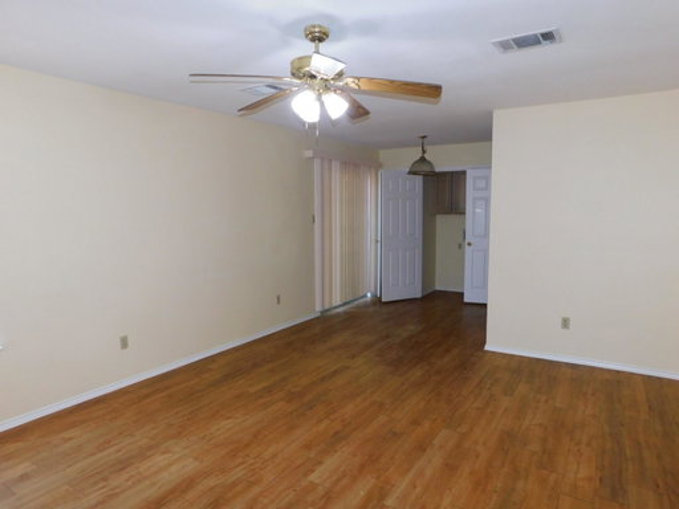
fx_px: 451
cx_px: 340
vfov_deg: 58.9
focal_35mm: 23
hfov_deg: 73.9
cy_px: 254
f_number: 3
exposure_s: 1/30
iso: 200
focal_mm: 4
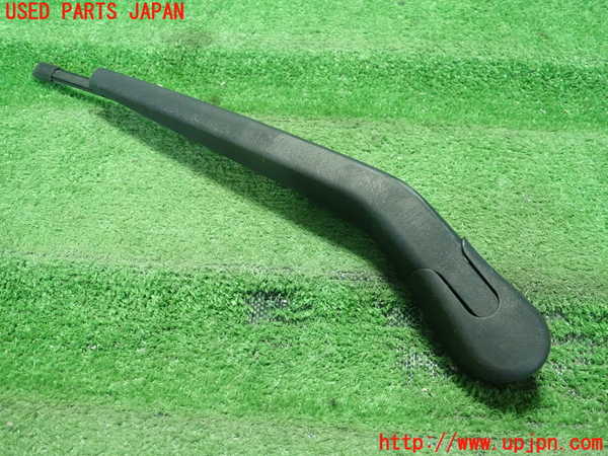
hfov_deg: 60.0
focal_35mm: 30
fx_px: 527
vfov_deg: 46.8
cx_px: 304
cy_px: 228
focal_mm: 5.5
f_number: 2.3
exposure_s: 1/100
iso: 800
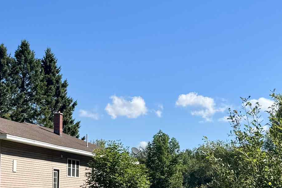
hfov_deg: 24.0
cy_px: 98
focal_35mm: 84
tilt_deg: +8.0
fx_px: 658
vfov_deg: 16.3
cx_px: 86
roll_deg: -0.8
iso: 80
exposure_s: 1/4608
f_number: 1.78
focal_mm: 6.76
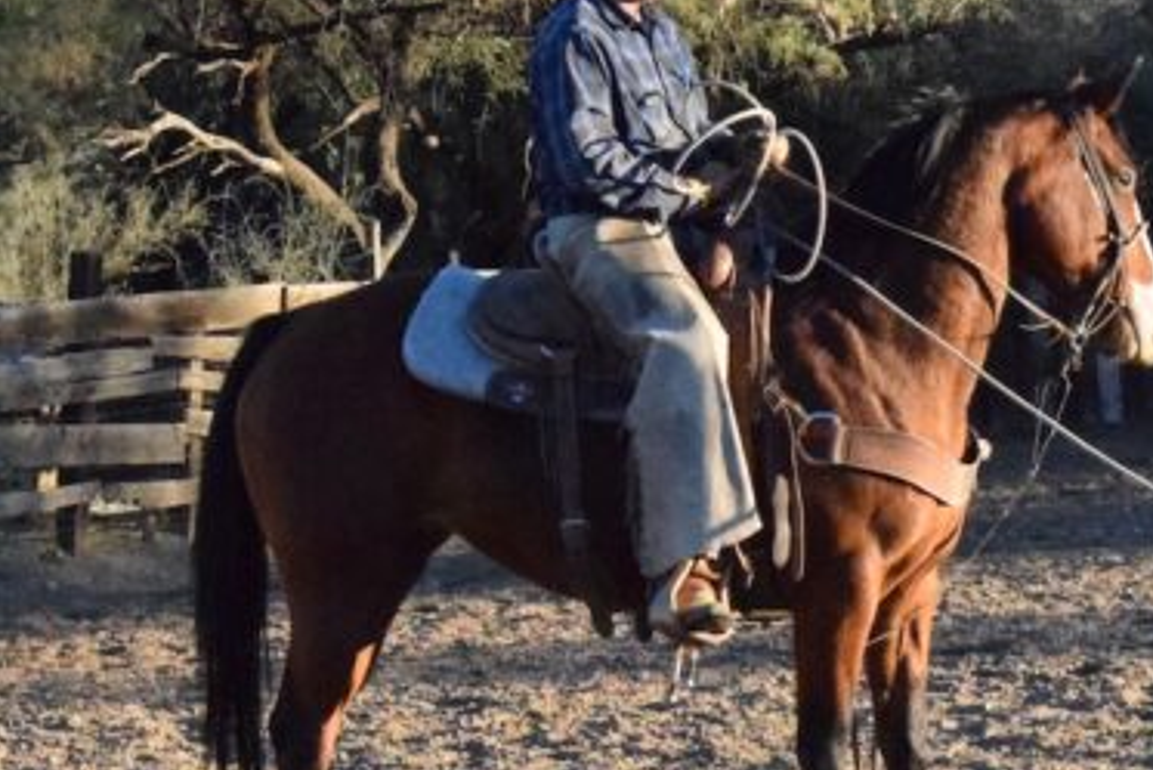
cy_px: 710
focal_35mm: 223
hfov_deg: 9.0
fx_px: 7156
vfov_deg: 6.1
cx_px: 1559
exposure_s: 1/4000
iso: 12800
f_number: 10
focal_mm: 55
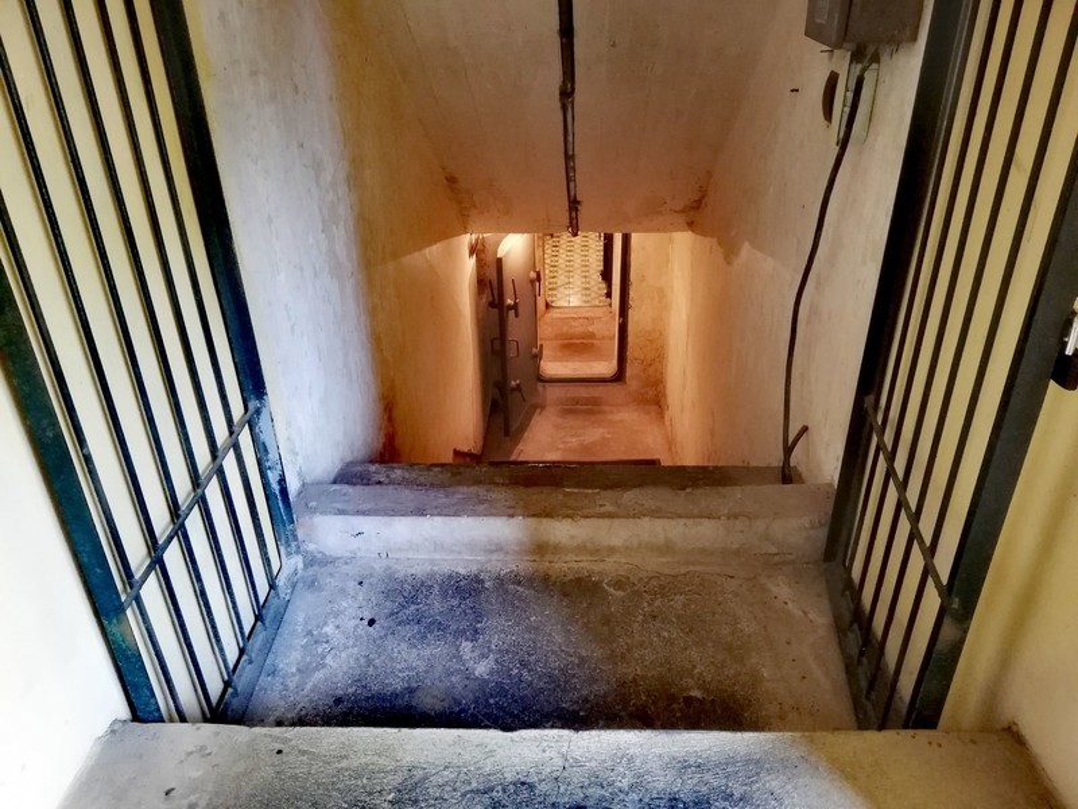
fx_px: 810
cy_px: 404
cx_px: 539
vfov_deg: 53.1
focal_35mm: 26
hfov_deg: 67.3
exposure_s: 1/20
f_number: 2.2
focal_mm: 3.81
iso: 500
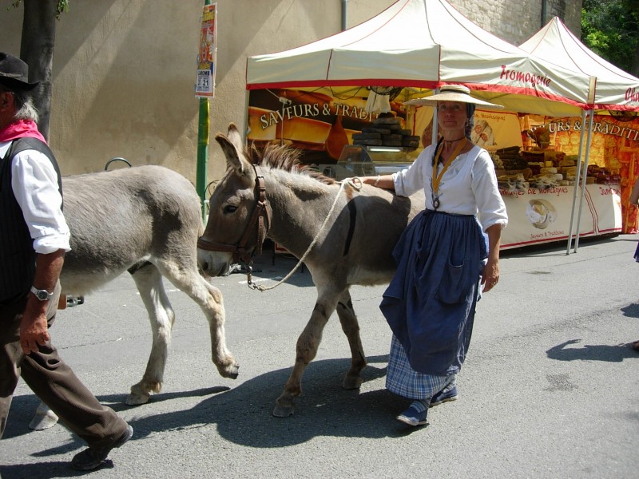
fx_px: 701
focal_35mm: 38
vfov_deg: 37.7
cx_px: 320
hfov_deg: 49.0
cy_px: 240
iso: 64
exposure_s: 1/836
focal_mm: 7.8
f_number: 2.8
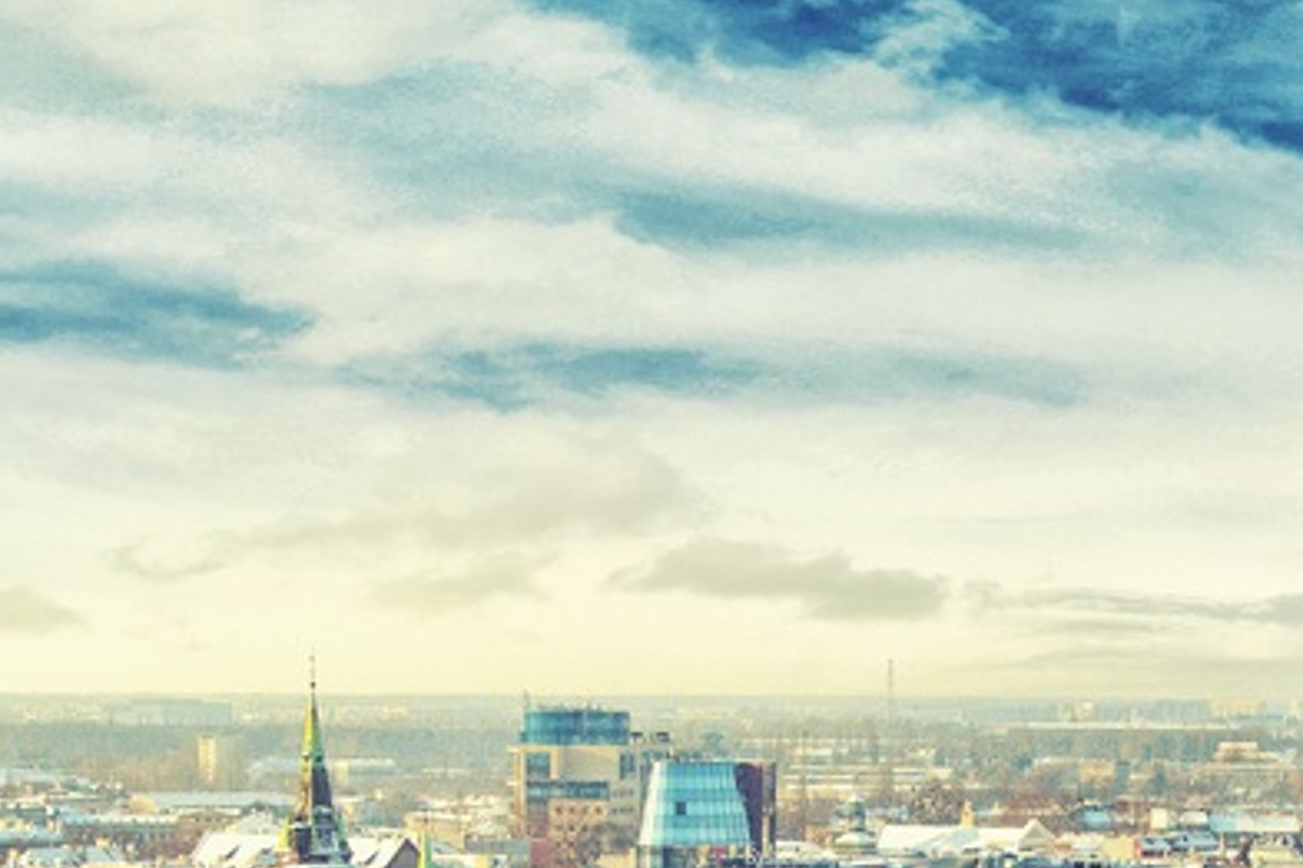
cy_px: 1077
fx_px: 4524
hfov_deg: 16.3
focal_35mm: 125
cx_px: 985
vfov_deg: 10.8
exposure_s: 1/1250
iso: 200
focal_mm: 28
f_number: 5
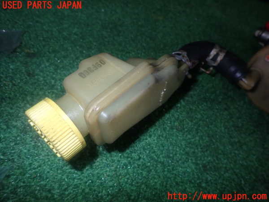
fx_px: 194
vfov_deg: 54.9
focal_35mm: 25
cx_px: 134
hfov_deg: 69.4
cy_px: 101
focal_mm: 4.5
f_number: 5.6
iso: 200
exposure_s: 1/30
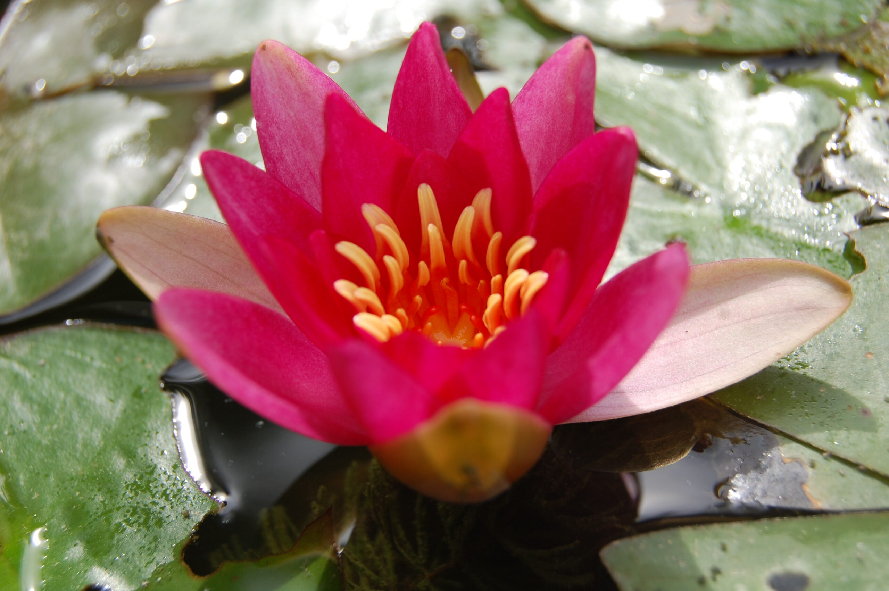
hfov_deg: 35.1
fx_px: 1406
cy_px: 296
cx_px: 444
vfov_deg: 23.7
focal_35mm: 57
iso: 200
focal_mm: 38
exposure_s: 1/250
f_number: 8
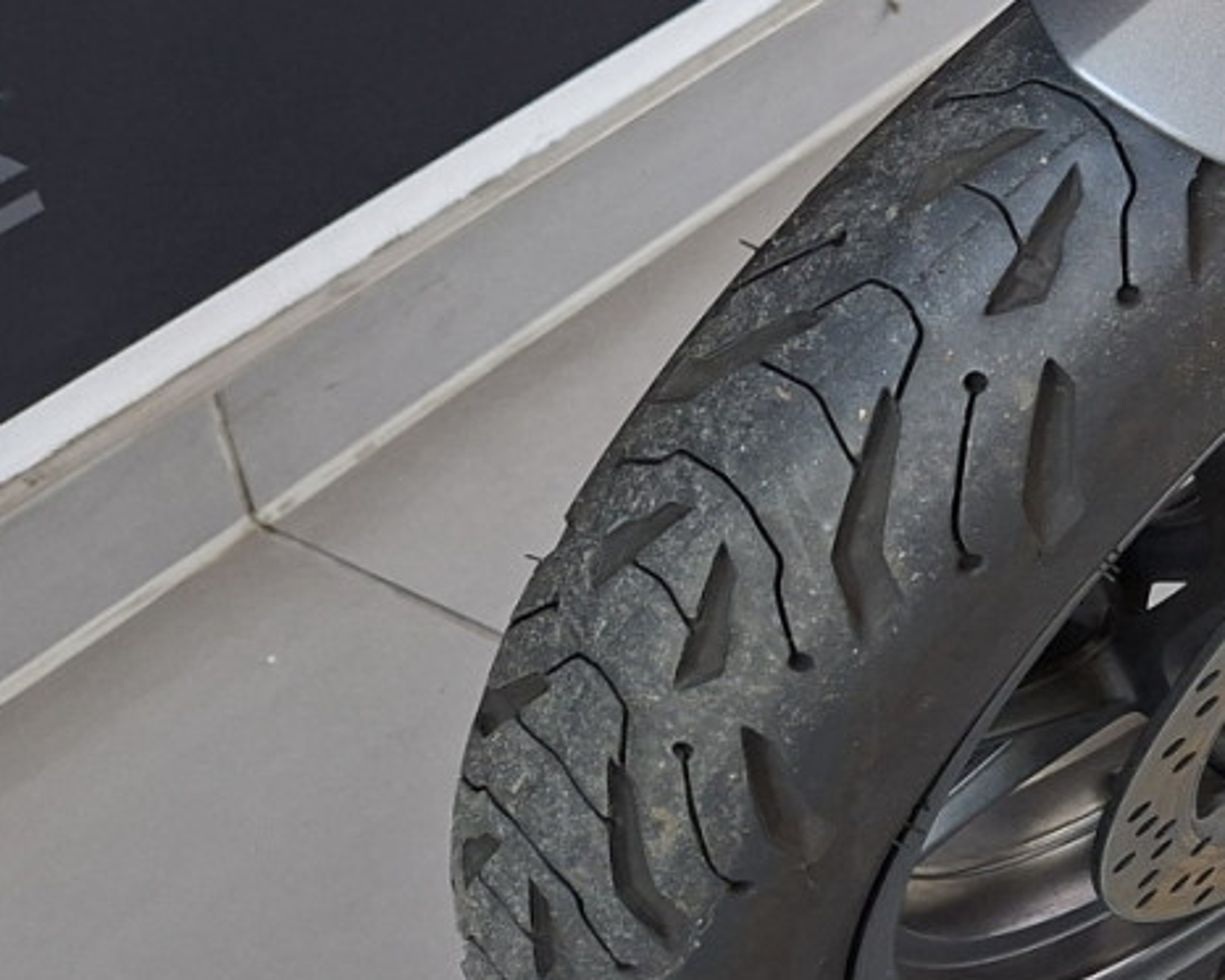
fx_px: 2792
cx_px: 2043
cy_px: -24
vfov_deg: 19.3
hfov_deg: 19.9
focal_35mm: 77
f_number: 1.8
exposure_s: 1/120
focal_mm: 5.54
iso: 250
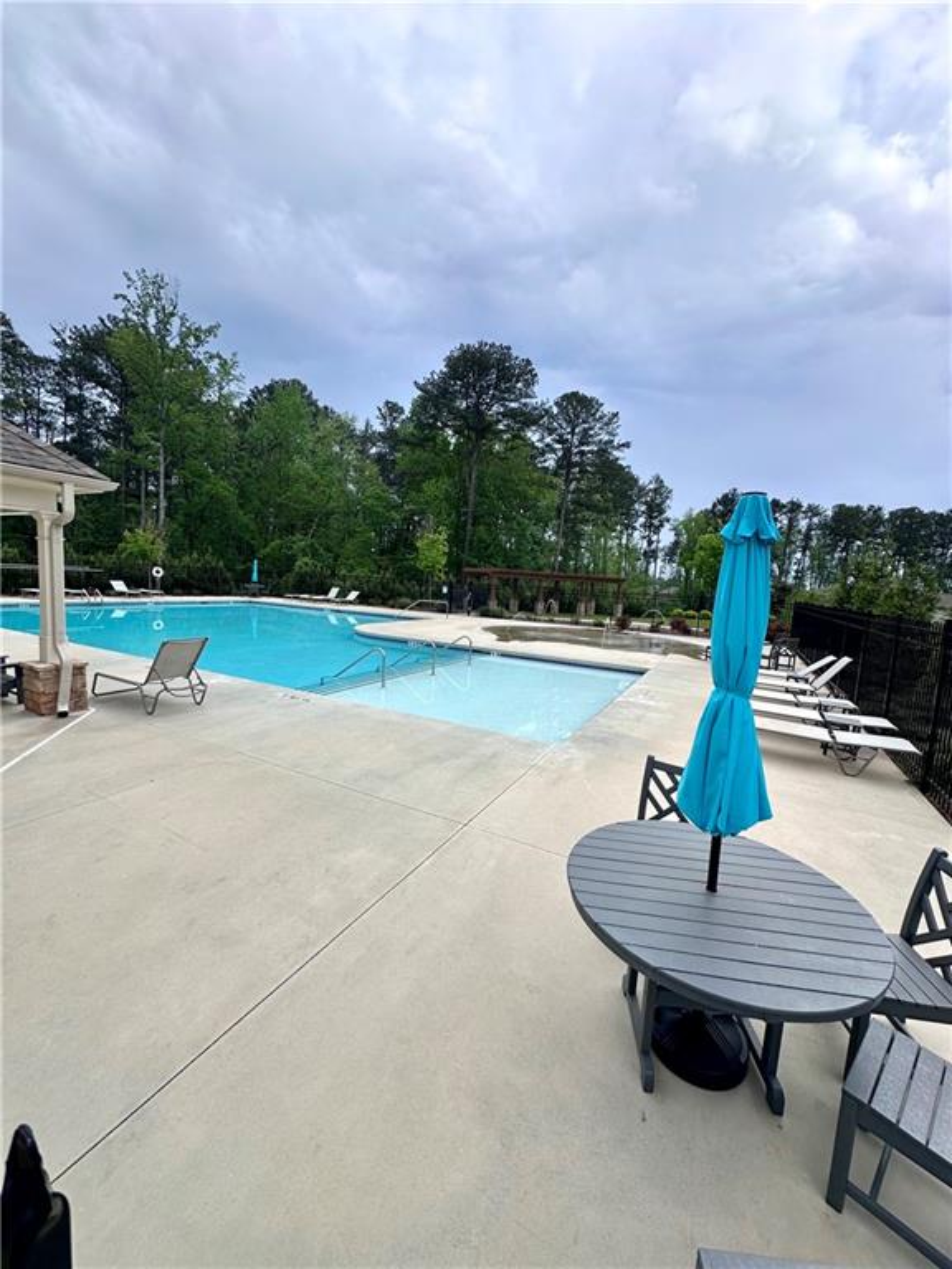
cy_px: 634
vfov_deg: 102.1
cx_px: 476
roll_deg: -3.7
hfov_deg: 85.7
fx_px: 513
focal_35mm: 14
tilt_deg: -5.2
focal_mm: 2.22
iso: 50
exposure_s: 1/812
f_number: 2.2
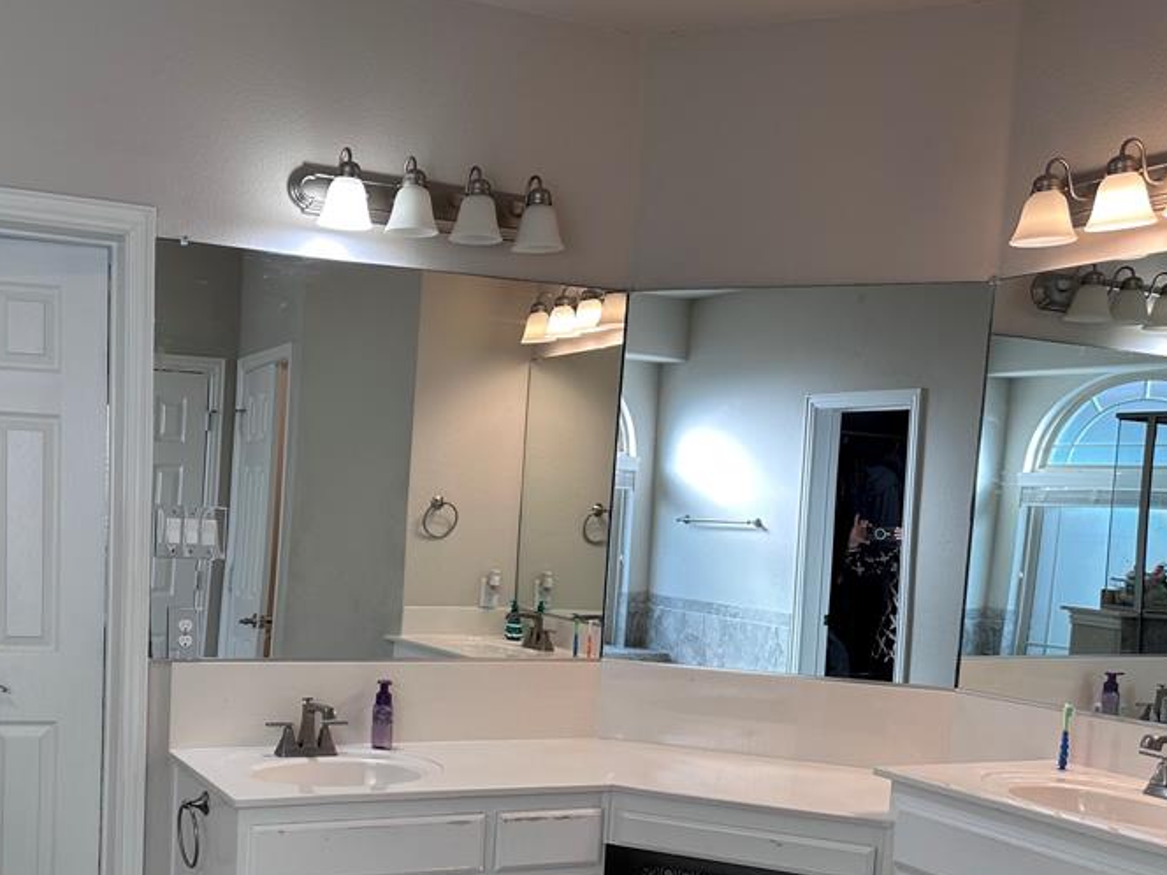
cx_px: 320
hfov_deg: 48.6
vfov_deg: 37.8
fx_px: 1247
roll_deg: -2.6
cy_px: 641
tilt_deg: -6.0
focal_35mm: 37
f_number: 1.78
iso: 80
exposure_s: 1/120
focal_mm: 6.86
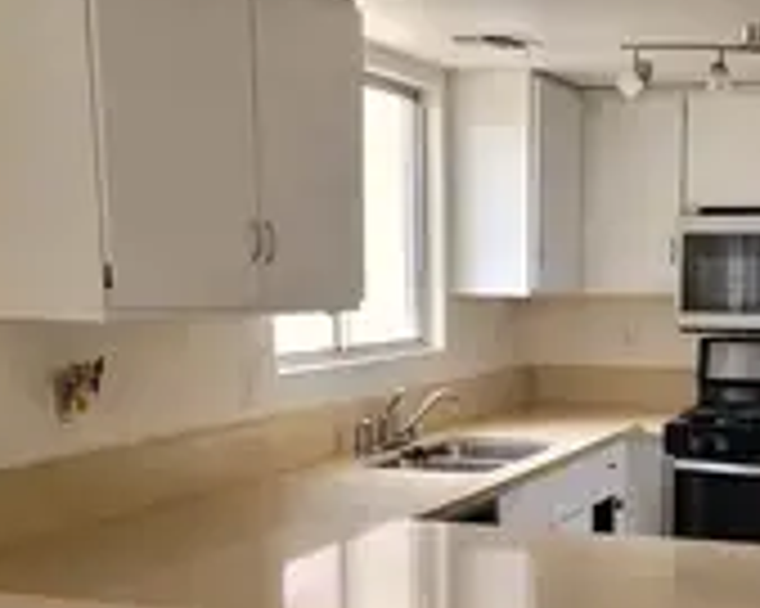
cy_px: 549
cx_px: 567
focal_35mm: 60
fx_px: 1349
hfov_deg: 30.9
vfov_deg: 24.6
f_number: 1.8
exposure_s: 1/60
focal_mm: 5.4
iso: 200
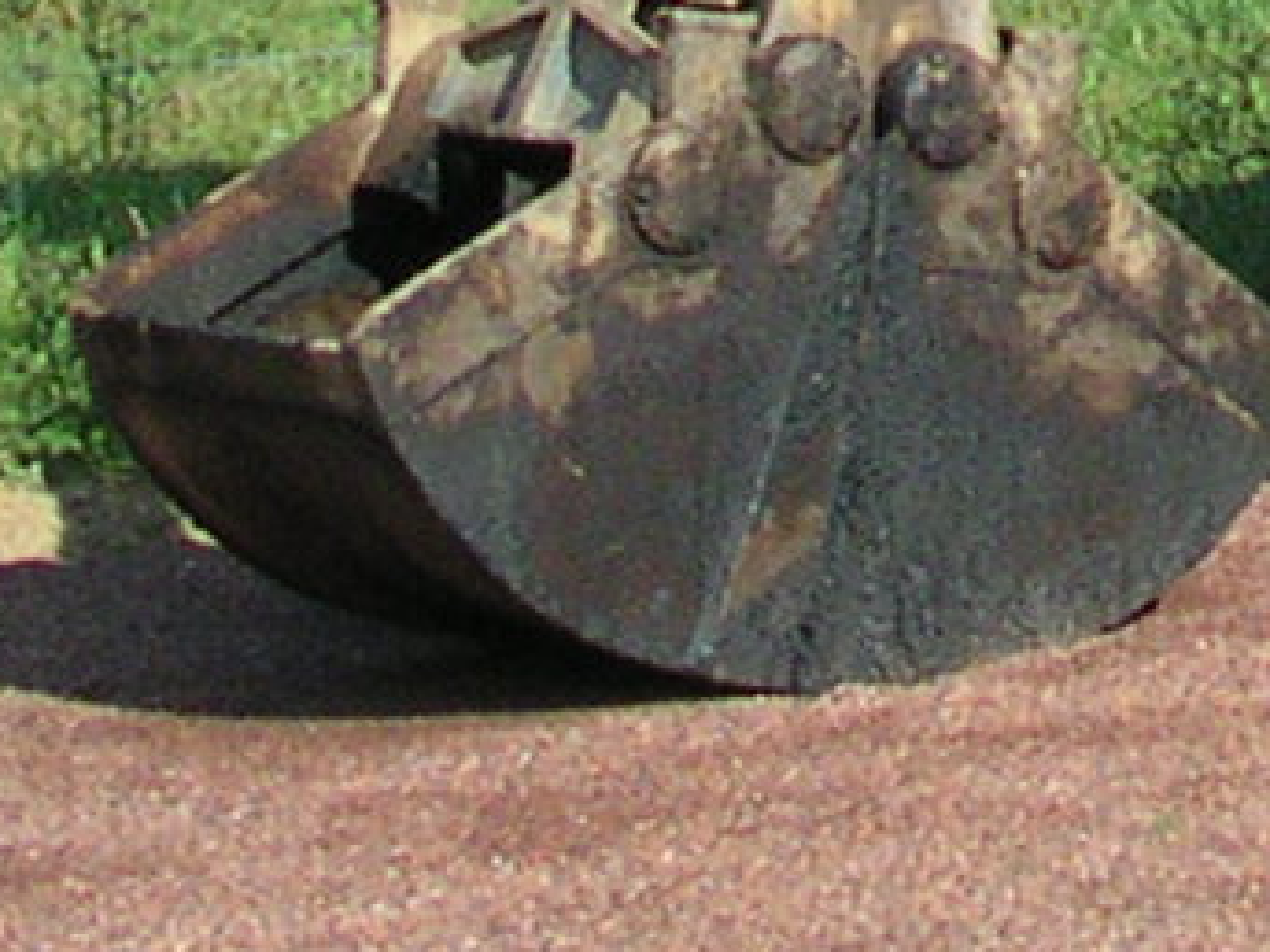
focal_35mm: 220
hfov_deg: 8.8
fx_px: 8071
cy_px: -1723
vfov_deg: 6.3
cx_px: 1864
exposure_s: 1/463
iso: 141
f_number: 4.5
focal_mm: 5.6
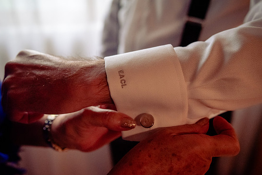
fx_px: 269
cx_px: 128
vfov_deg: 35.9
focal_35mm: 37
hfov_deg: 51.9
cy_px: 87
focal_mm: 35
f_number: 3.5
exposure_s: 1/160
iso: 6400
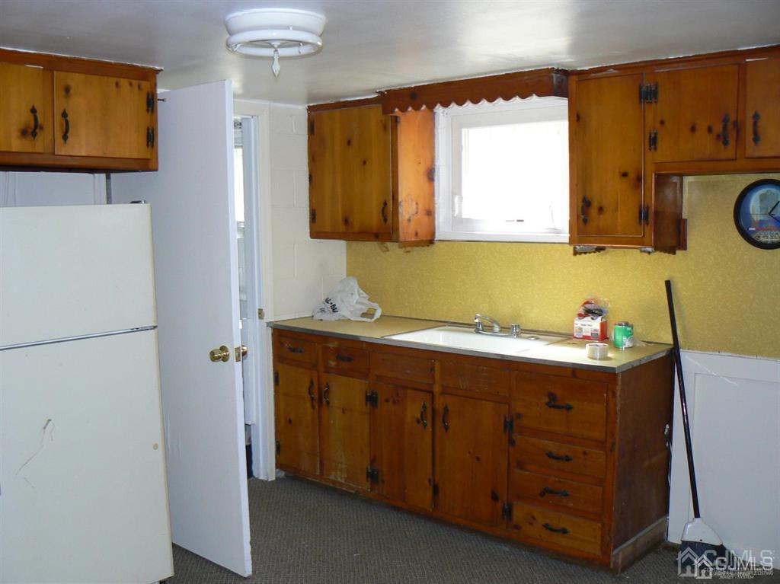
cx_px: 390
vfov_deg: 39.6
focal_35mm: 36
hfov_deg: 51.4
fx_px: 811
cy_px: 292
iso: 125
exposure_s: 1/30
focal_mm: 6
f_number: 2.8
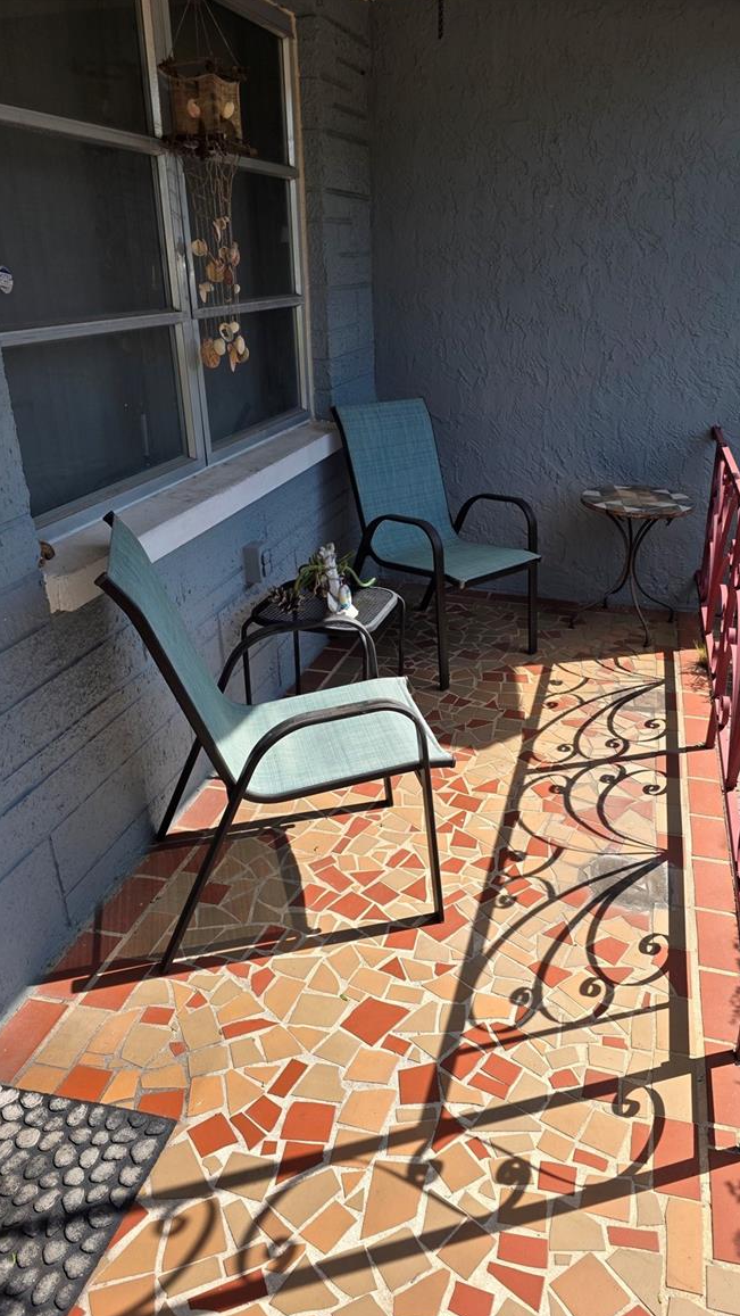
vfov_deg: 71.9
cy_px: 676
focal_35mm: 26
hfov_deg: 44.2
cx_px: 434
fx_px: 907
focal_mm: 6.3
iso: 80
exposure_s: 1/3717
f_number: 1.7
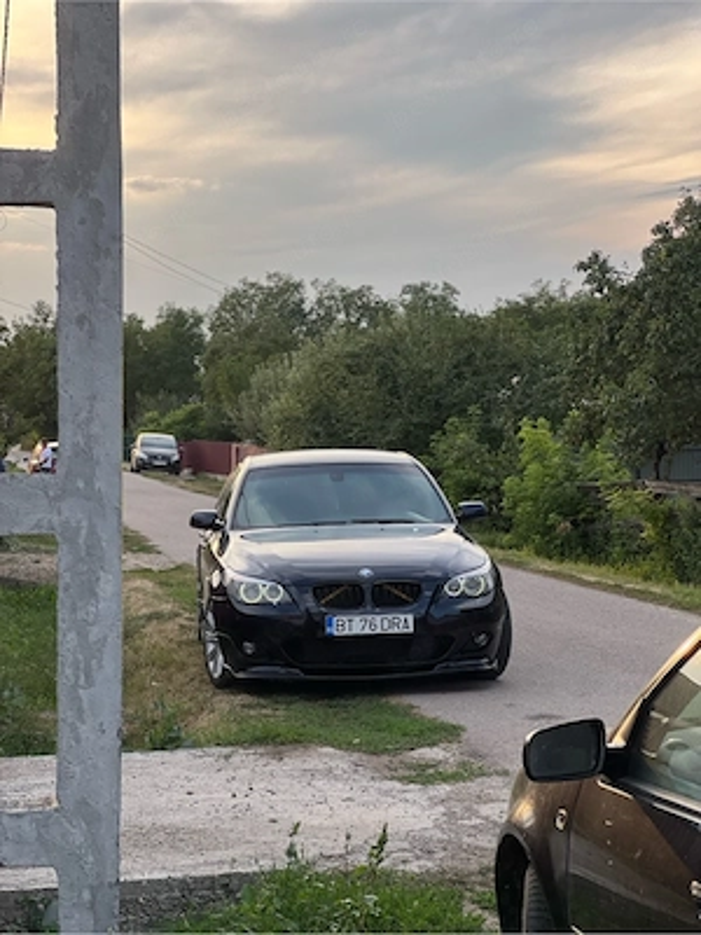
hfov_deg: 19.1
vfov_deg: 25.3
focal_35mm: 77
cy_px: 468
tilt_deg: -0.1
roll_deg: -1.5
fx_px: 2079
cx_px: 350
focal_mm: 9
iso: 25
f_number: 2.8
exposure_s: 1/121
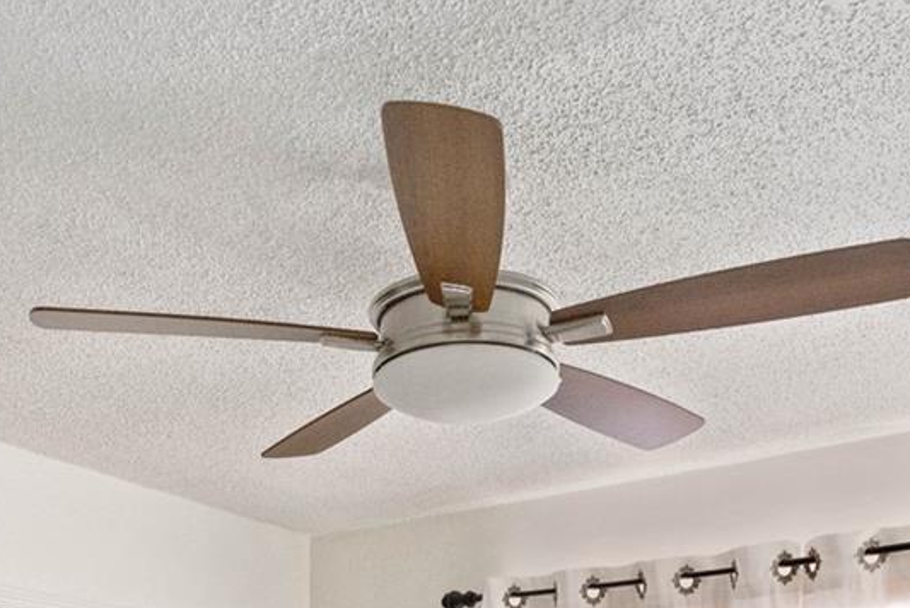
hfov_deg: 41.0
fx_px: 1214
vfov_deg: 24.0
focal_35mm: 48
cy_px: 827
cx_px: 388
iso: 1600
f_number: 7.1
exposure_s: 1/30
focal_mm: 16
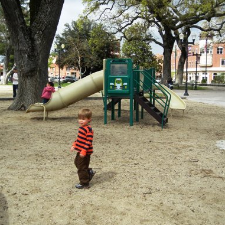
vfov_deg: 36.1
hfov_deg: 36.0
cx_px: 96
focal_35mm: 47
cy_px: 113
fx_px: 346
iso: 160
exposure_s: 1/930
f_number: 3.7
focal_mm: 7.1
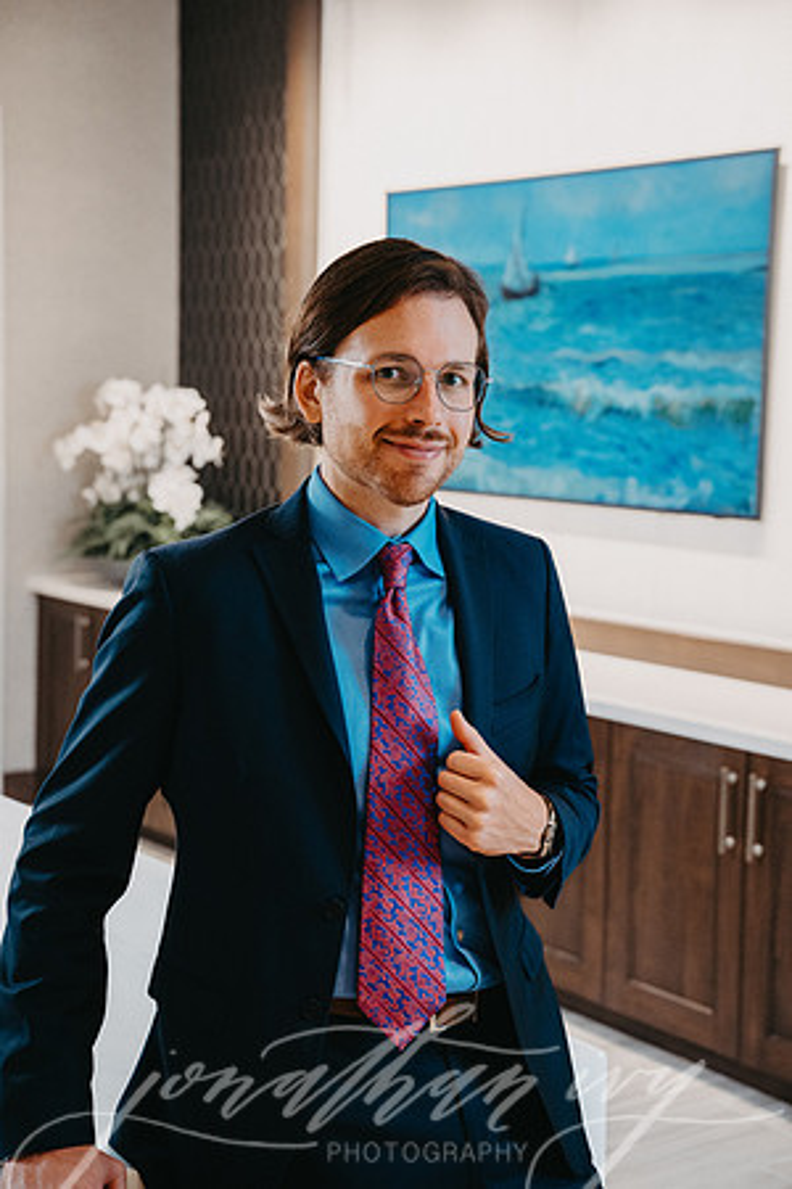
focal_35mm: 60
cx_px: 396
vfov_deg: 33.4
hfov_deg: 22.6
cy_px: 594
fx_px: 1980
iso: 1600
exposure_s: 1/125
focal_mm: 60
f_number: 4.5
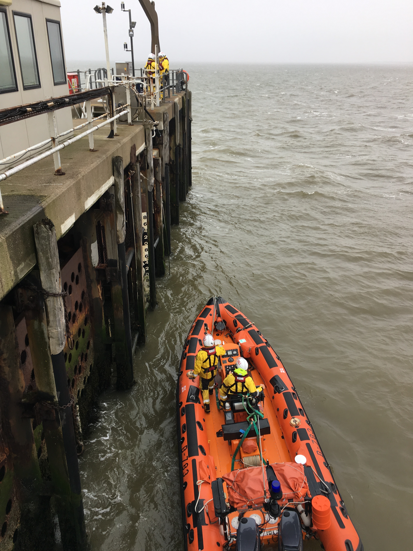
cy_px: 276
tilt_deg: -23.8
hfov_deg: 48.2
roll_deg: +0.9
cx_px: 206
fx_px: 461
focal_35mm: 29
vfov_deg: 61.7
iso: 25
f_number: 2.2
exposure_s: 1/159
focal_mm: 4.15
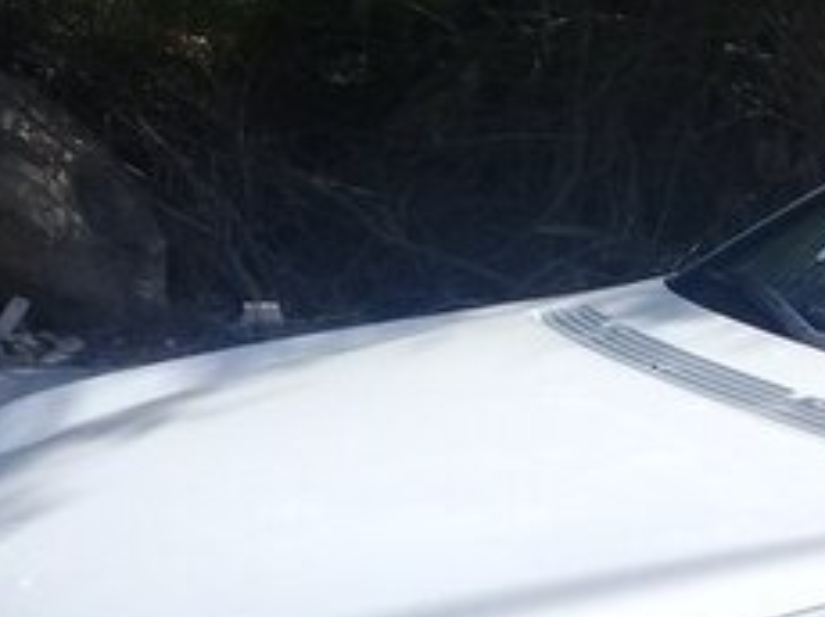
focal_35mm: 89
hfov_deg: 20.1
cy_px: 726
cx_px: 1083
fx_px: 2119
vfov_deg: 16.0
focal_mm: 3.3
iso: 50
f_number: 2.2
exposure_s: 1/1205
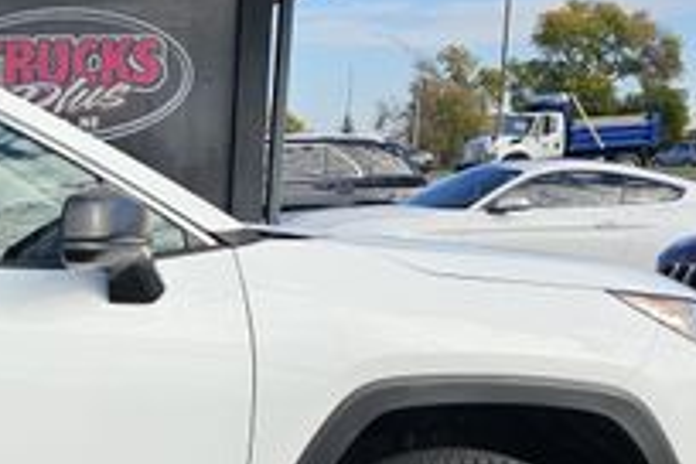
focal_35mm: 75
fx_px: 1450
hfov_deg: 23.7
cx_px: -218
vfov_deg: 17.7
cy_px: 471
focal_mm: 6.3
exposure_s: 1/539
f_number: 1.7
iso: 10
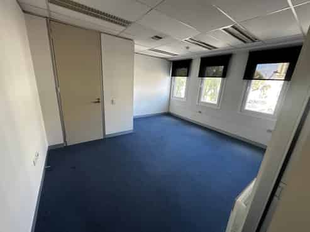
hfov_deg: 102.1
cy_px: 116
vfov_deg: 85.6
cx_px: 155
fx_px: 125
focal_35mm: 14
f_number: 2.2
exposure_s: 1/99
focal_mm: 2.22
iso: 125
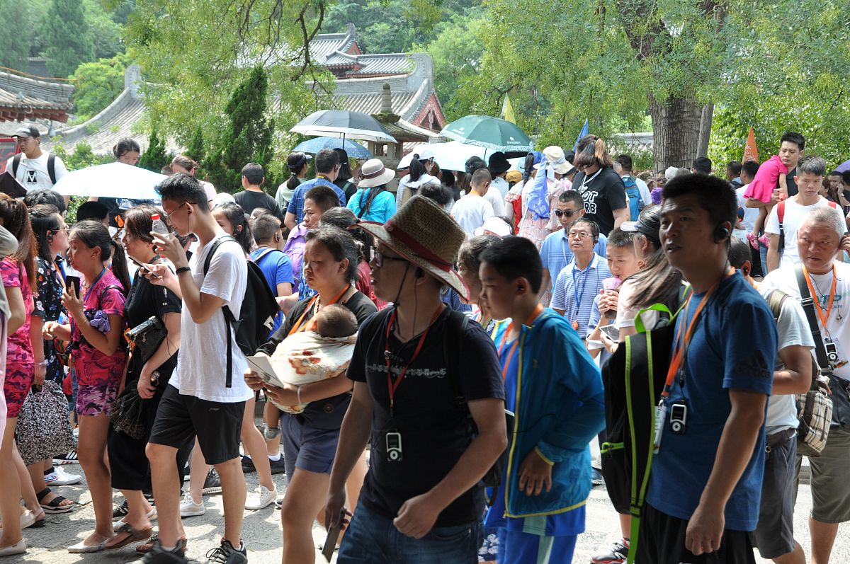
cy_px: 282
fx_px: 1203
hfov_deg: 38.9
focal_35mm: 51
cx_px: 425
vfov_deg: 26.4
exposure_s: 1/160
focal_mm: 34
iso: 200
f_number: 6.3
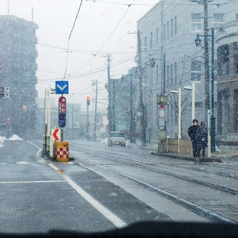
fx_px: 1033
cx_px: 43
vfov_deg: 13.1
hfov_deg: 13.1
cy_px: 95
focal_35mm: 133
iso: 400
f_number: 11
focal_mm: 55
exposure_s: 1/250
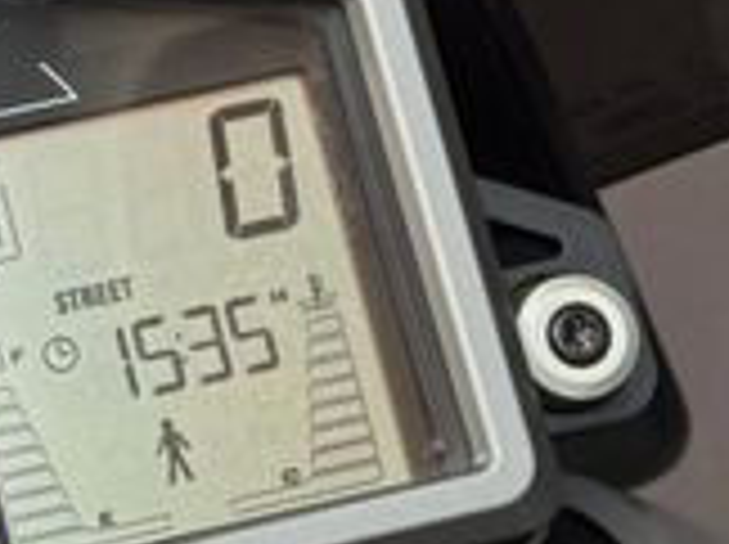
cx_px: -351
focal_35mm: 190
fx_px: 3995
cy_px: 297
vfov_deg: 7.8
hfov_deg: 10.1
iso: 50
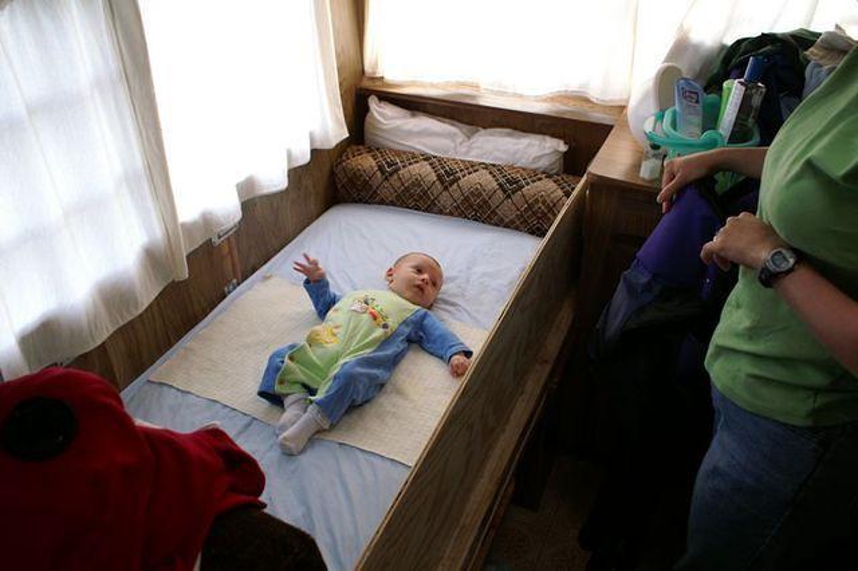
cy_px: 286
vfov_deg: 43.6
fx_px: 715
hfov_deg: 62.0
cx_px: 429
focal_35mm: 30
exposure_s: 1/15
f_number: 4
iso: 400
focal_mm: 20
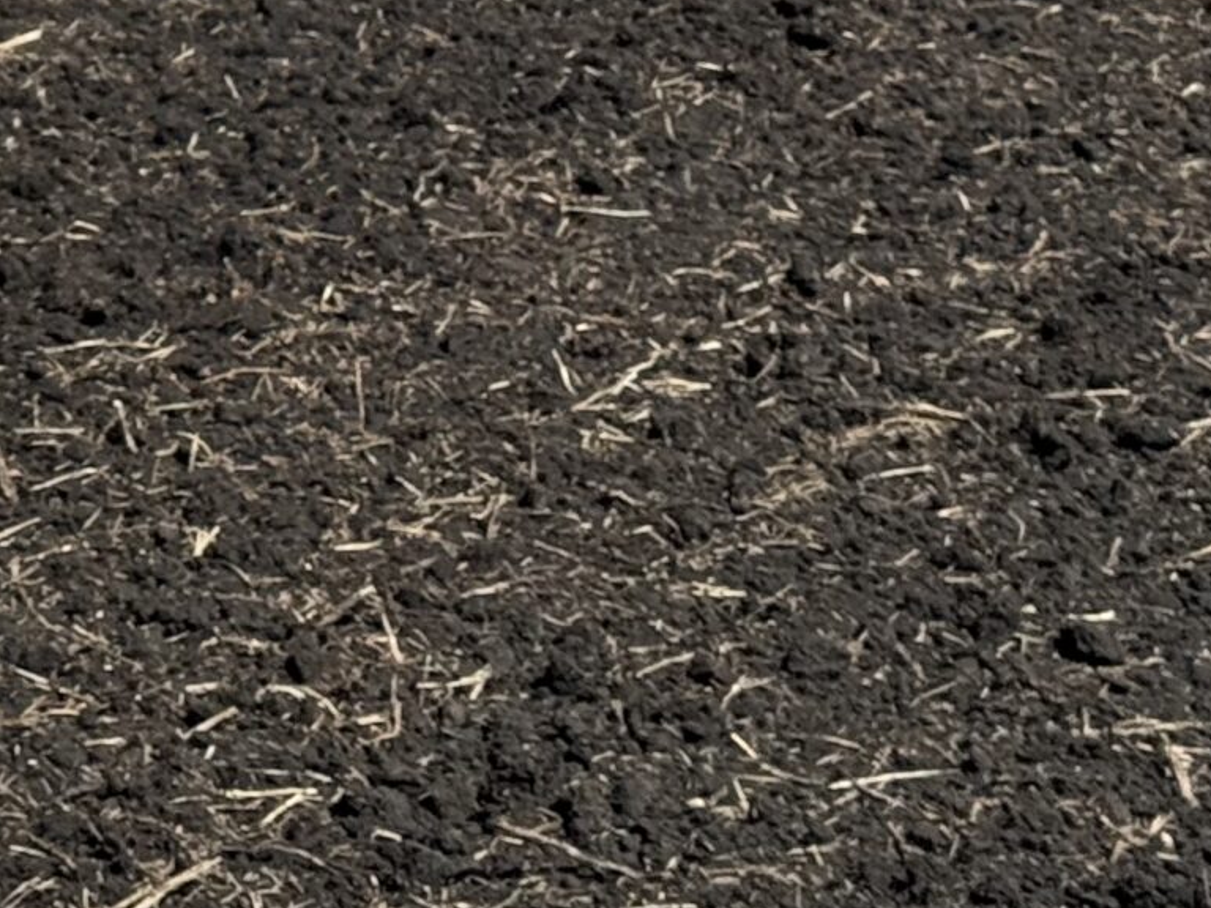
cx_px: -506
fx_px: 5597
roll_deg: -1.1
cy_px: -497
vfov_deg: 9.0
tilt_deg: -4.9
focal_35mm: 160
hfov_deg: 11.9
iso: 80
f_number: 1.78
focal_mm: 6.76
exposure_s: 1/10526
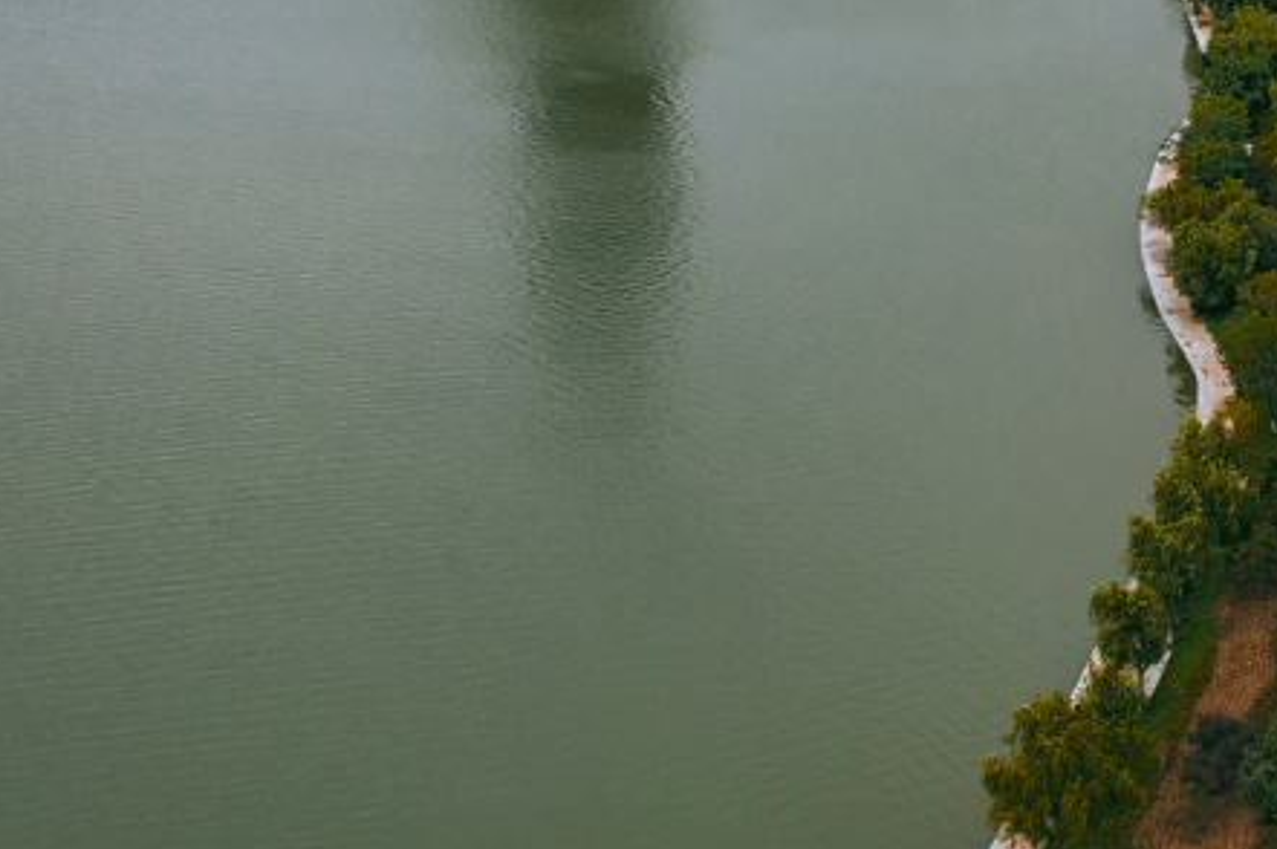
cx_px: 1133
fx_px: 2694
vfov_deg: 17.2
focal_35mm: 76
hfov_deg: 25.9
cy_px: -146
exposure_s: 1/80
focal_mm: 10.26
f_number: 3.5
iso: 100
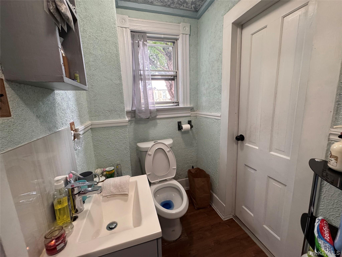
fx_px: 138
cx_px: 171
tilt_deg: -11.4
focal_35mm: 14
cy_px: 128
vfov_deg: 85.7
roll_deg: +2.5
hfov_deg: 102.1
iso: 320
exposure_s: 1/60
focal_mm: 2.22
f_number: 2.2
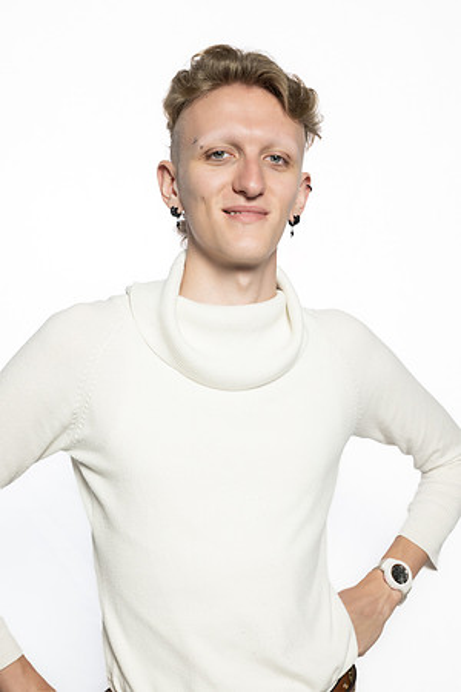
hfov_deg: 27.0
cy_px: 346
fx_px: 960
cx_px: 230
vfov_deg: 39.6
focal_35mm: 50
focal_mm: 50
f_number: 7.1
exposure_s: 1/60
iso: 2000
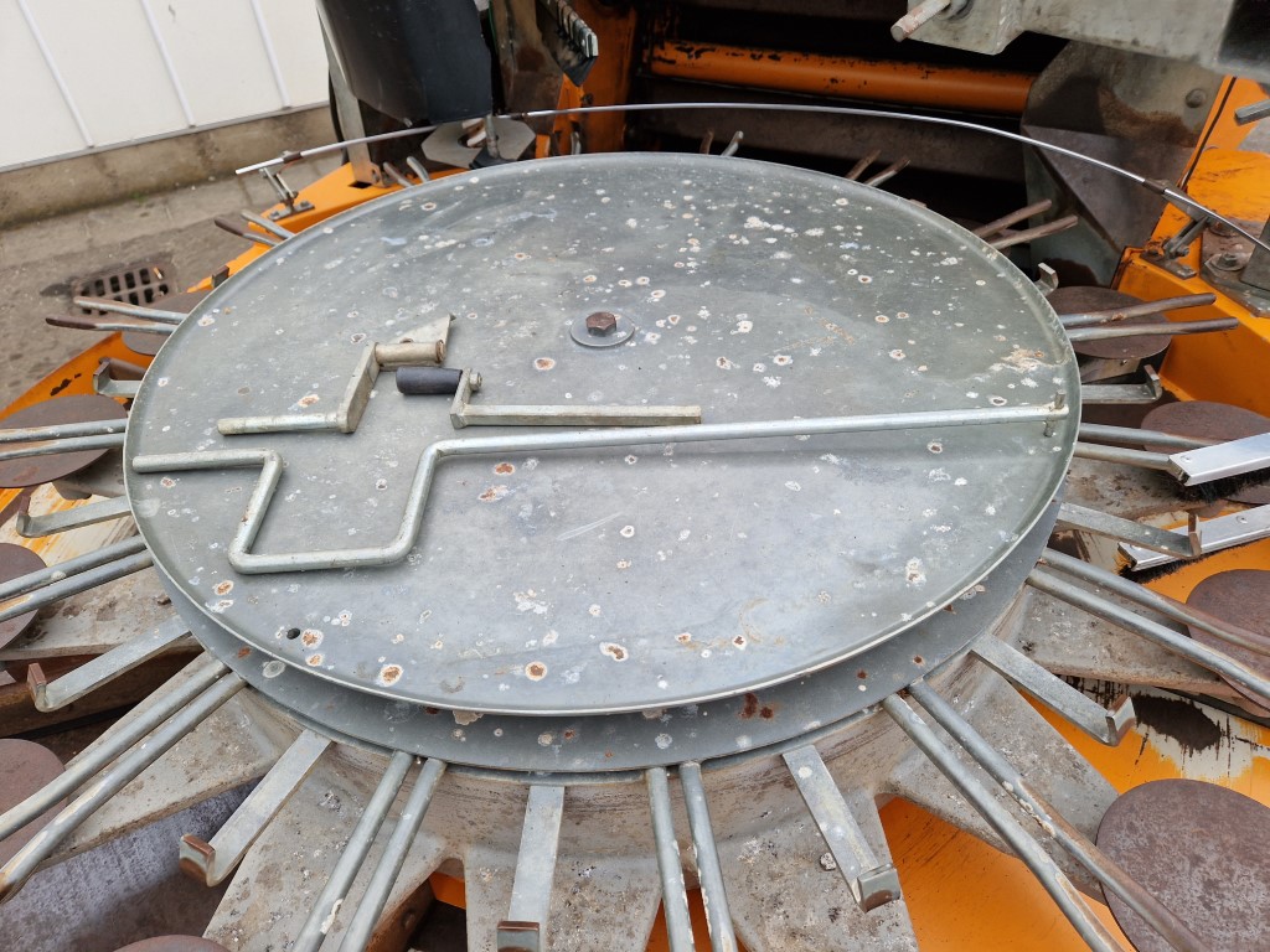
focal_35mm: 23
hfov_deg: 73.9
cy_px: 476
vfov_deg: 58.9
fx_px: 844
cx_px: 635
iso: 50
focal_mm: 5.4
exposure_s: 1/180
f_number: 1.8
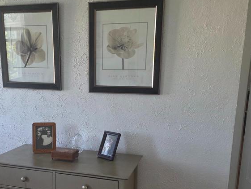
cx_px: 82
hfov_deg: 44.1
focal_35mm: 42
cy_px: 130
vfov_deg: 34.0
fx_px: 305
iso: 250
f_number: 1.7
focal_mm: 6.3
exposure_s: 1/120
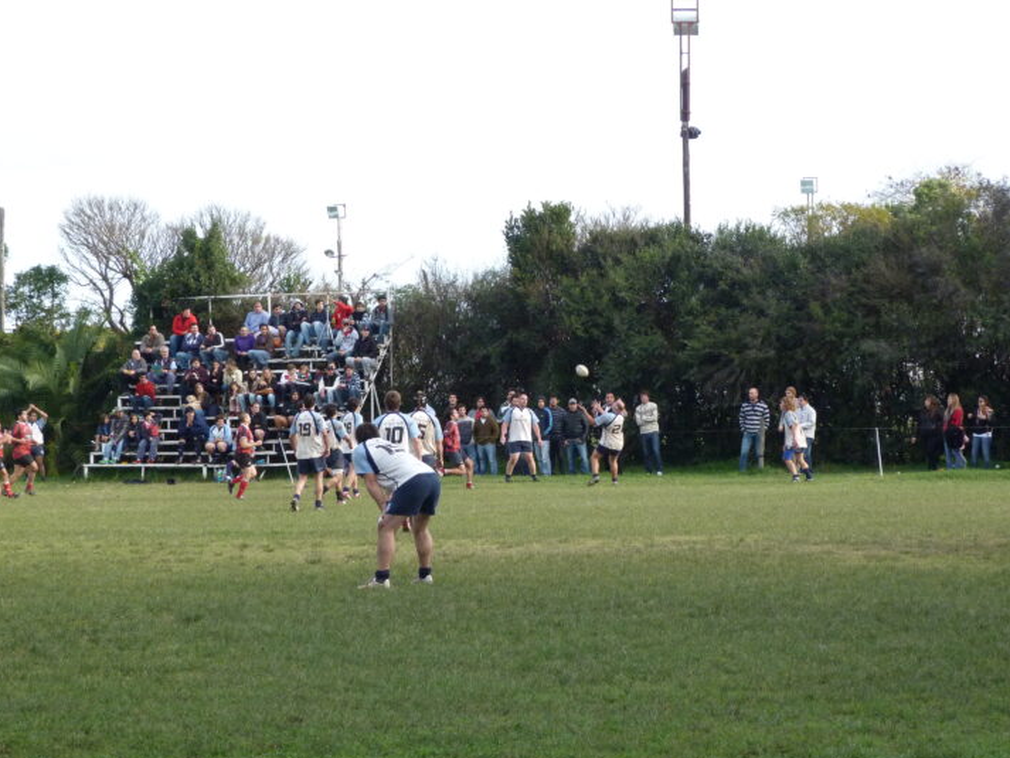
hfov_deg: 15.8
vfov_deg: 11.9
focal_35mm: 125
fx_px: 3648
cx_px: 490
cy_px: 404
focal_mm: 20.8
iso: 250
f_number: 3.5
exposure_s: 1/500
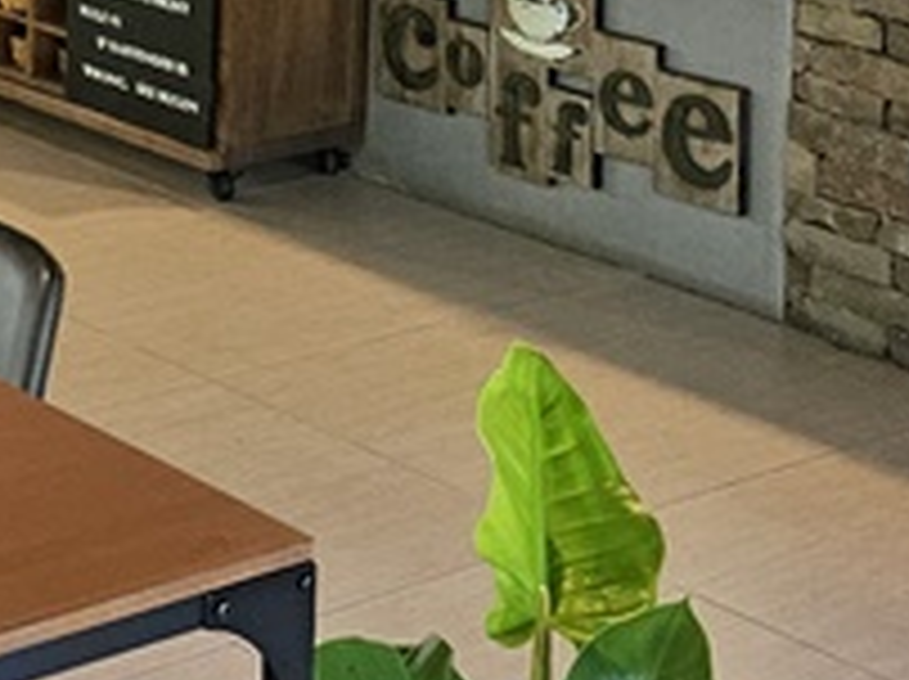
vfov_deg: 11.6
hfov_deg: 15.9
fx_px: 2990
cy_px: -698
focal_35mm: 114
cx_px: -441
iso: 250
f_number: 1.8
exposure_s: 1/120
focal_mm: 5.4
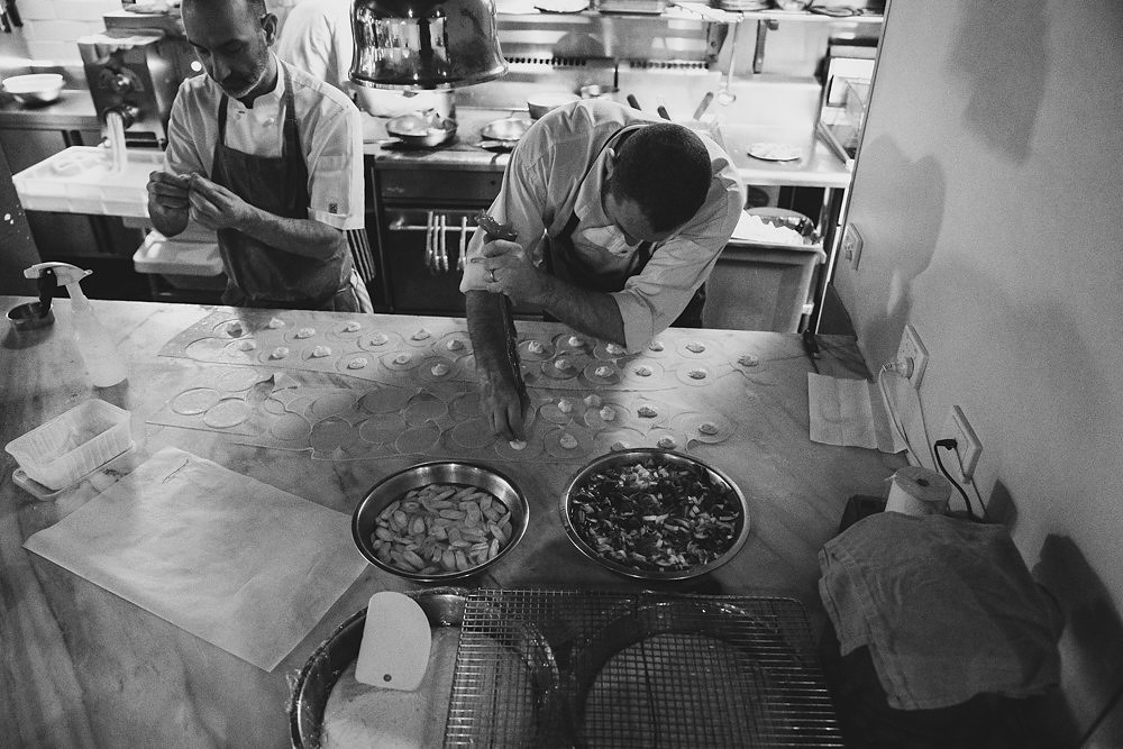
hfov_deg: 69.4
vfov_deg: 49.6
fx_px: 811
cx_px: 562
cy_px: 374
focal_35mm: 26
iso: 20000
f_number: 3.2
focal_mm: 26
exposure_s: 1/160
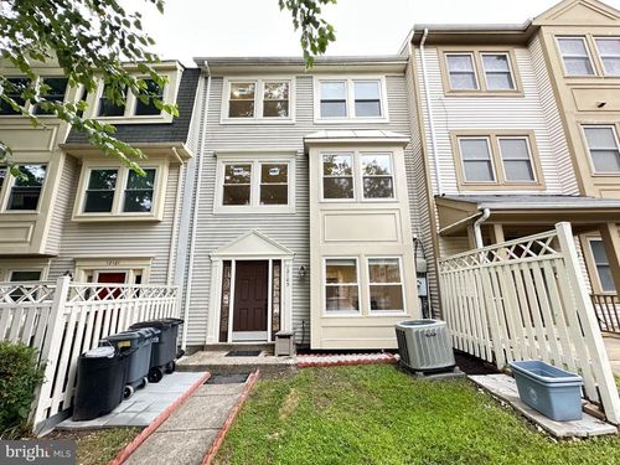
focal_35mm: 14
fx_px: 251
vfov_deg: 85.7
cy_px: 232
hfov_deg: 102.1
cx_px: 310
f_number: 2.2
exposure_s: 1/99
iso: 320
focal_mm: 2.22
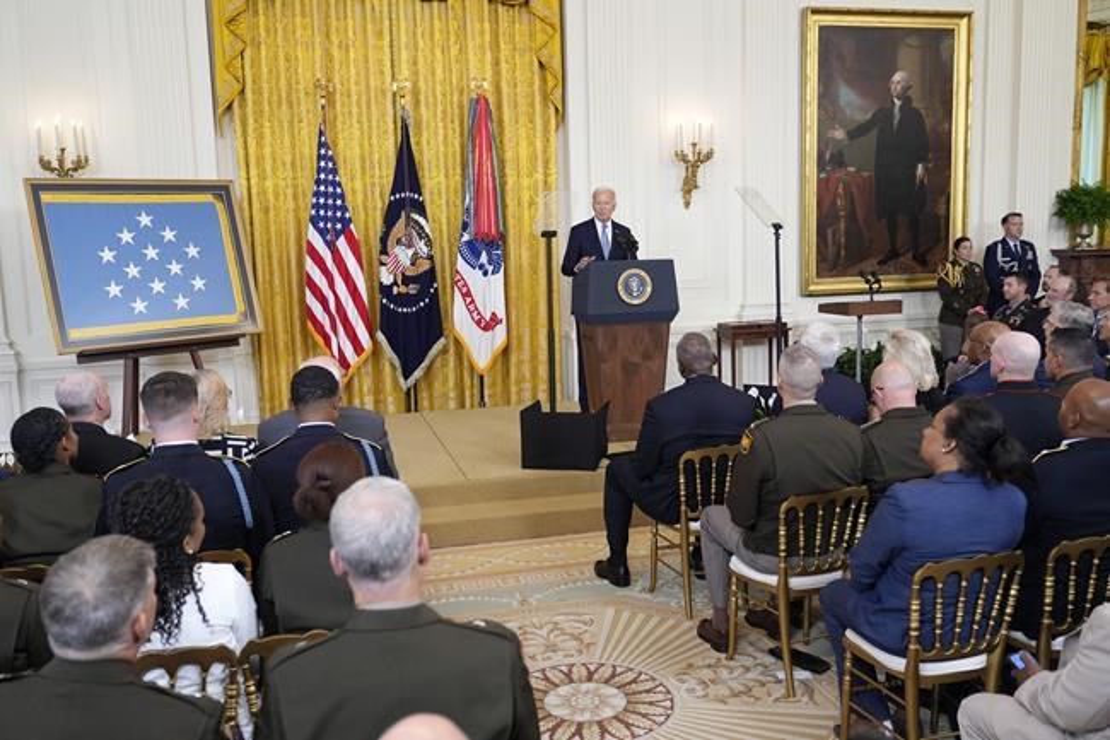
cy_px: 370
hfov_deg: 58.7
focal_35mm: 32
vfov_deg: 41.1
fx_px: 986
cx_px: 555
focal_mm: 32
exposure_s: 1/250
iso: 2500
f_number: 3.2
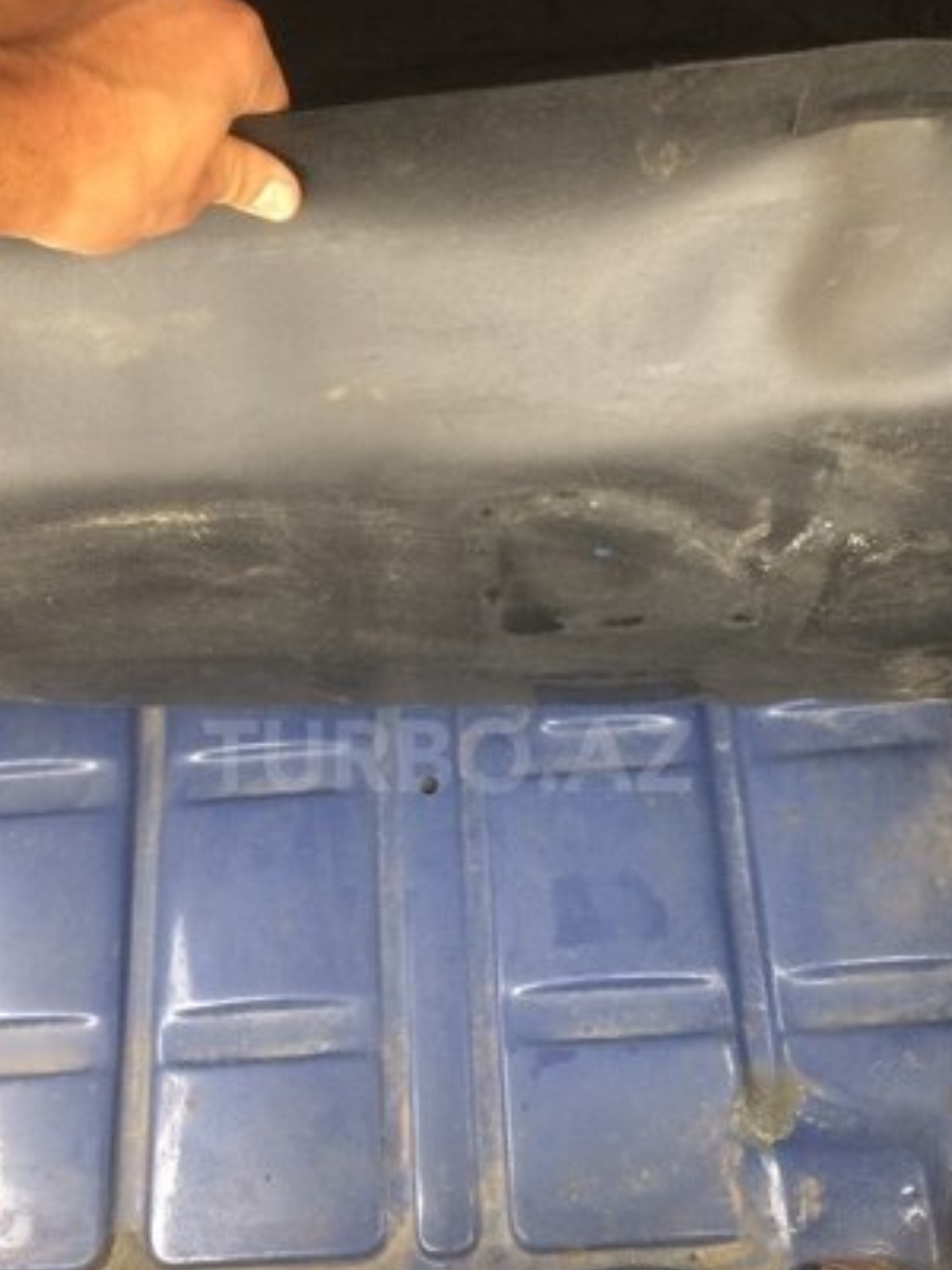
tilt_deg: -70.2
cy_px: 756
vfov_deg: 51.1
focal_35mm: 36
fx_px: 1320
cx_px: 447
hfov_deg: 39.6
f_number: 2.2
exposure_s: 1/33
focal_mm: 4.15
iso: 64
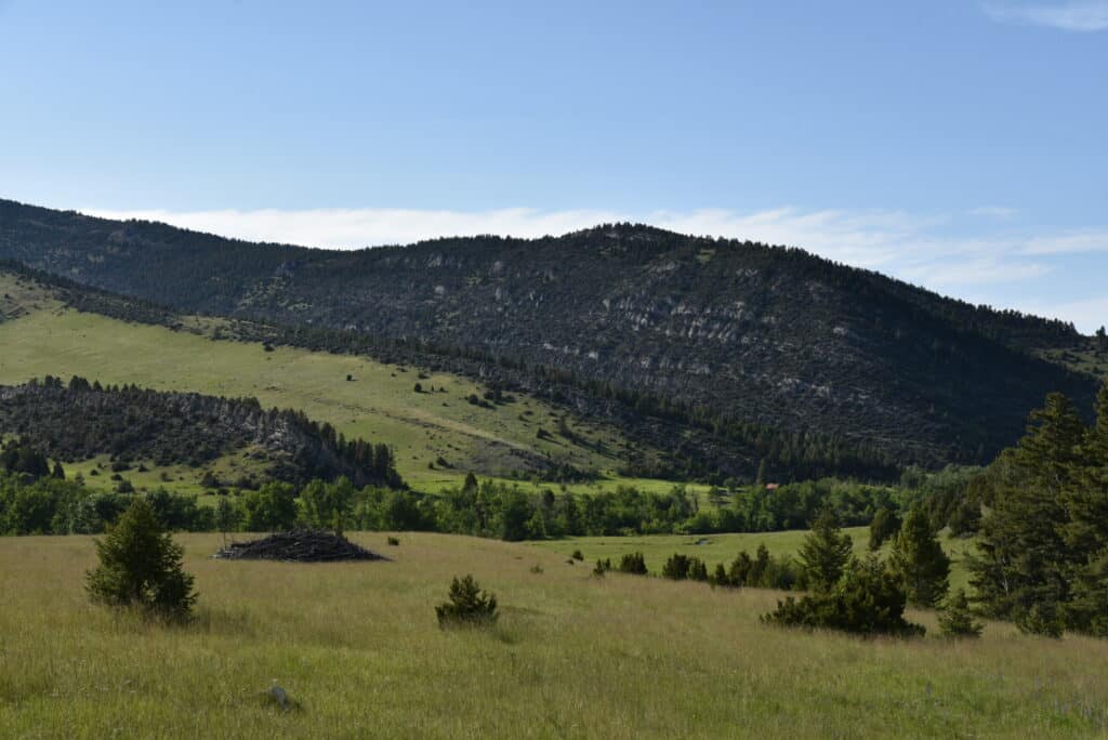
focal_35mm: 55
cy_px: 370
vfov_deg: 24.7
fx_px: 1694
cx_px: 554
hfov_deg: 36.2
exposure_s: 1/200
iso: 100
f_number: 9
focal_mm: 55
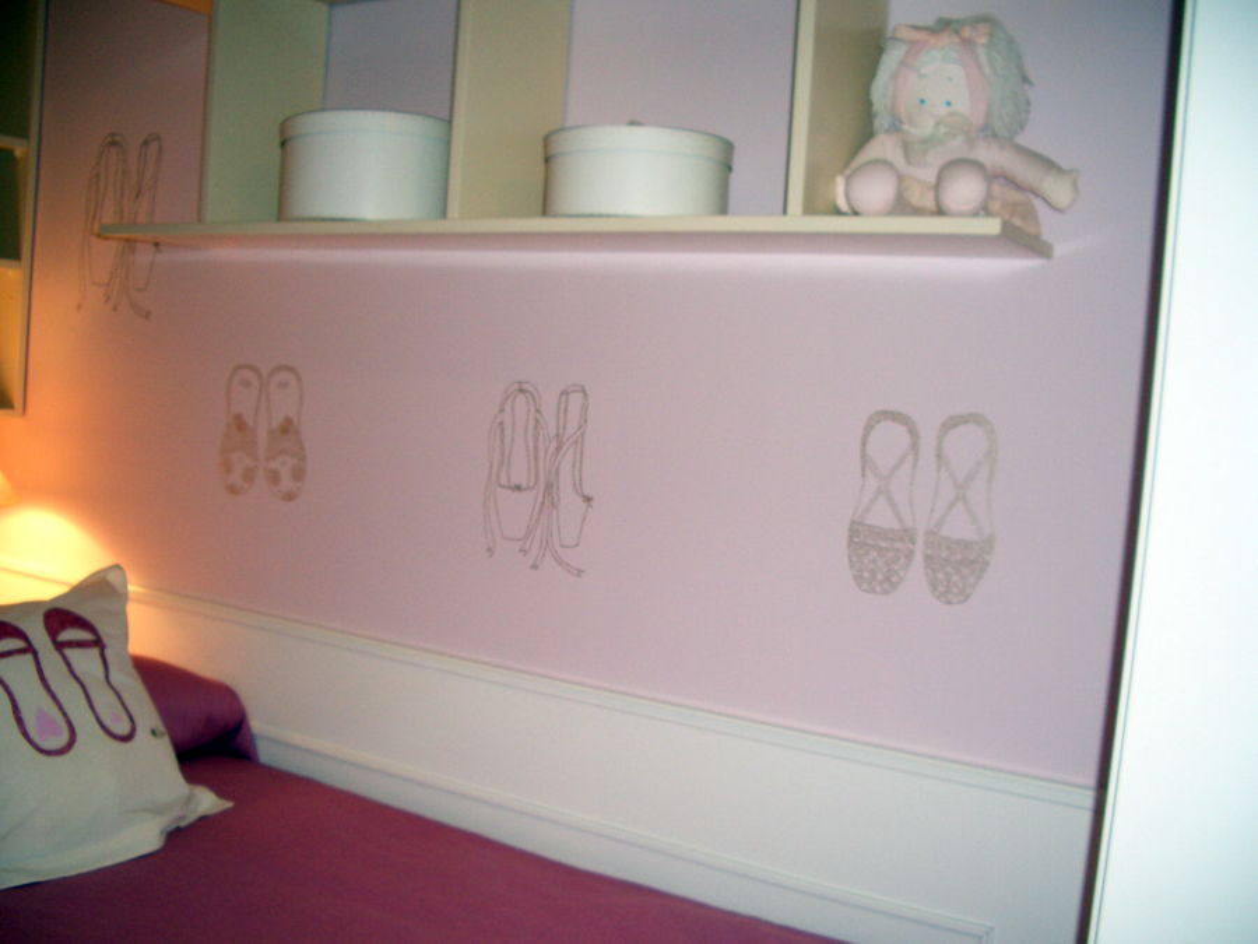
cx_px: 629
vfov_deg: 40.7
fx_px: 1272
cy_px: 472
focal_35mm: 35
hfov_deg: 52.6
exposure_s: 1/60
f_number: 2.6
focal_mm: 5.8
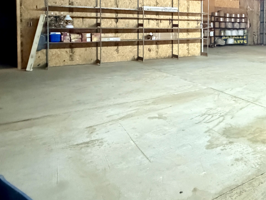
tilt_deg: -3.0
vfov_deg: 40.0
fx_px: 261
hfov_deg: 44.3
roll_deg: -1.4
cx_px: 277
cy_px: 37
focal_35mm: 34
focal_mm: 2.22
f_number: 2.2
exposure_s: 1/30
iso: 2500
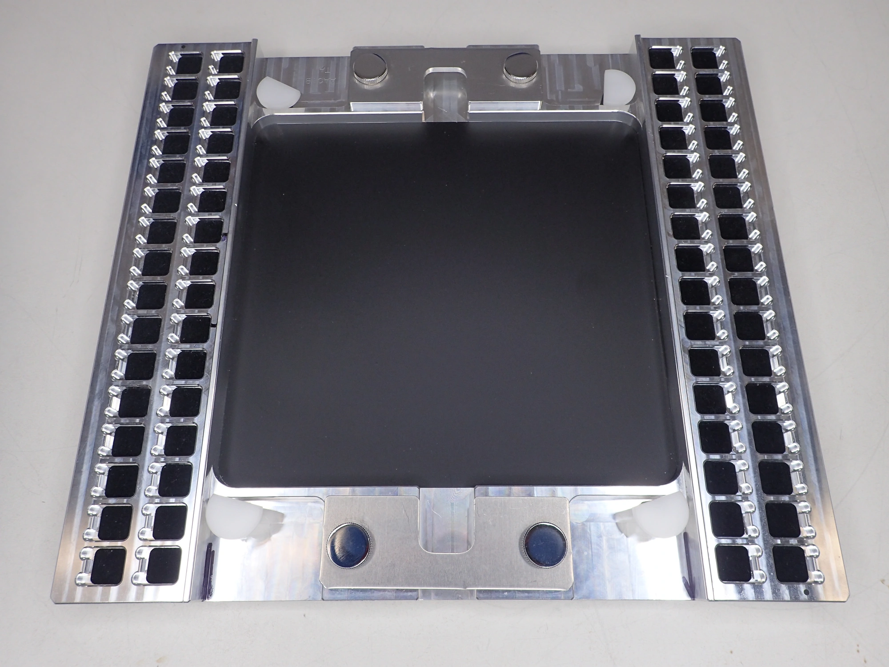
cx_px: 444
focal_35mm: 25
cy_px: 334
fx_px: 642
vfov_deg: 54.9
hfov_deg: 69.4
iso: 100
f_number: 2.8
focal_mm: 4.5
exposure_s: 1/250
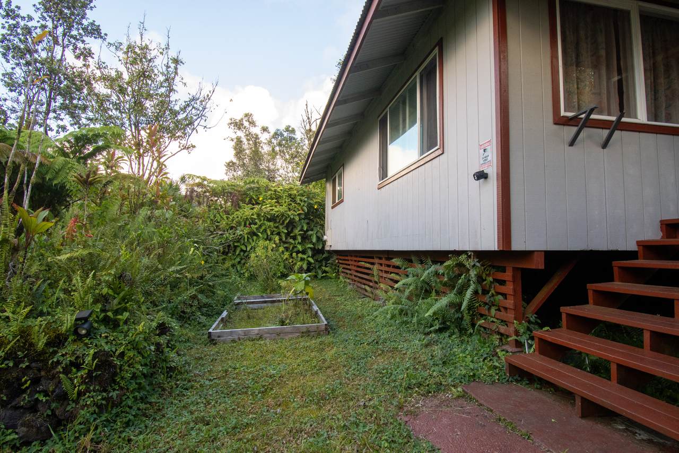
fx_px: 358
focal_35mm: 19
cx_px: 340
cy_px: 226
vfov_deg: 64.5
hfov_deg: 86.9
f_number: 10
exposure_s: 1/160
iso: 1000
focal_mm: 13
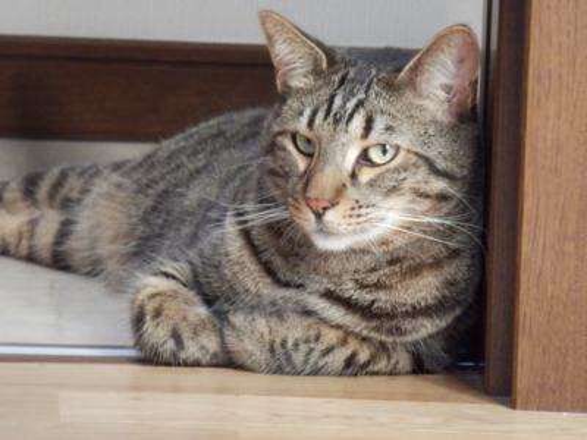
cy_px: 220
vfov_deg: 2.5
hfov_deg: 3.3
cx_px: 294
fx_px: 10174
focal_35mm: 600
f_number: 6.9
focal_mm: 108
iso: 1600
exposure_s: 1/13
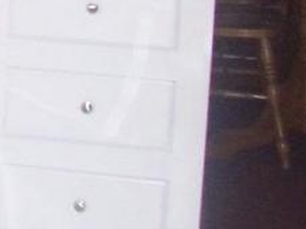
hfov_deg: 9.1
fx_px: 1707
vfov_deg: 7.4
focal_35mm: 193
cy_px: -203
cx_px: -469
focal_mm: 5.6
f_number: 2.7
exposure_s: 1/60
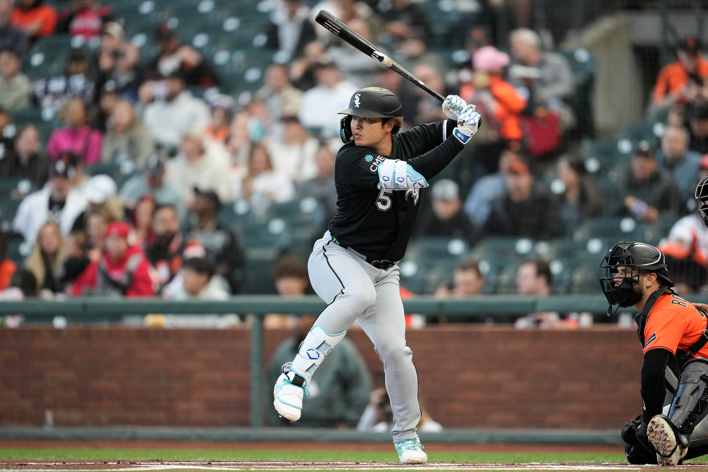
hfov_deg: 5.2
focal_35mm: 400
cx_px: 354
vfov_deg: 3.4
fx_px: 7866
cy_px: 236
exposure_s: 1/4000
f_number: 2.8
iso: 2500
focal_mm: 400
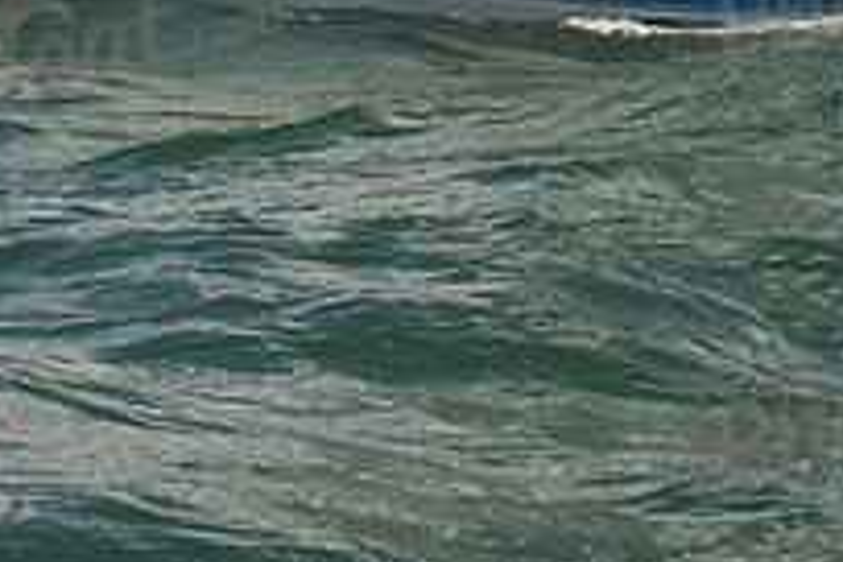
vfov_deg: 6.4
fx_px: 4987
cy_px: -196
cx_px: 500
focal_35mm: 213
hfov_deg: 9.7
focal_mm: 75
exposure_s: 1/800
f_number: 13
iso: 320
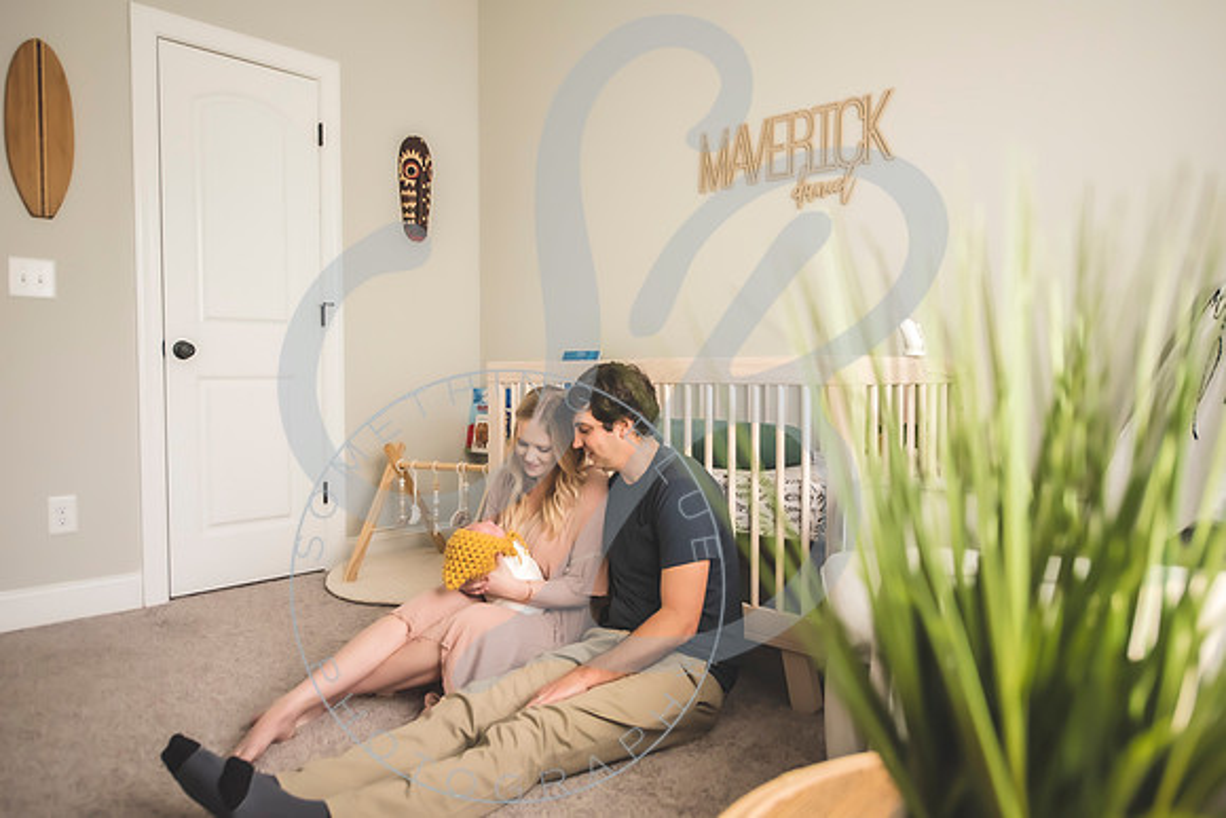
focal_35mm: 25
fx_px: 839
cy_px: 409
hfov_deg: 72.3
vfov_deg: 52.0
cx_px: 622
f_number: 2.8
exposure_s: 1/160
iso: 3200
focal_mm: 24
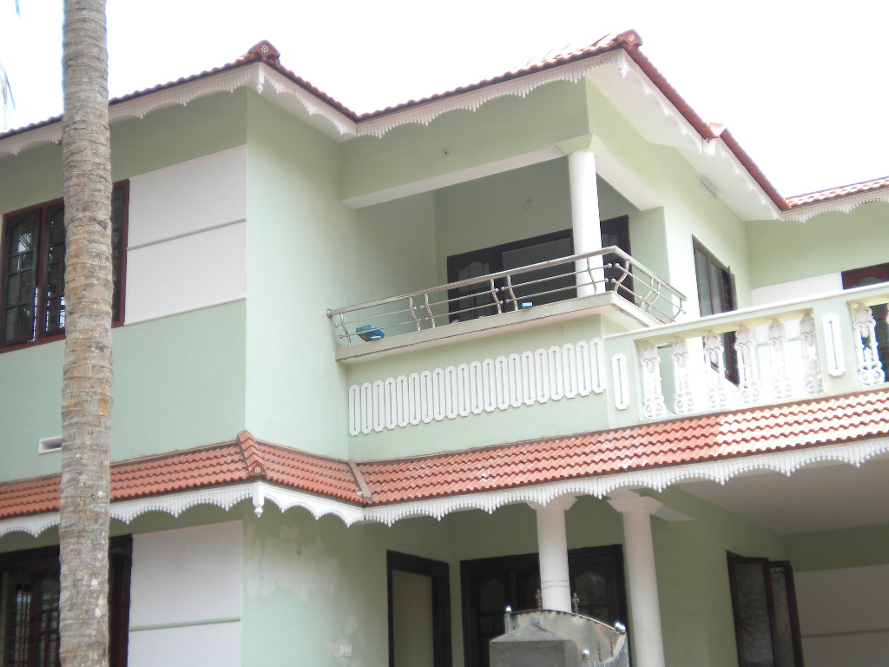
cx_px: 444
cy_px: 334
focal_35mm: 52
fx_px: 1335
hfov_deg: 36.8
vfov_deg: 28.0
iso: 80
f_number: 3.9
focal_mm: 9.3
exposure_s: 1/164
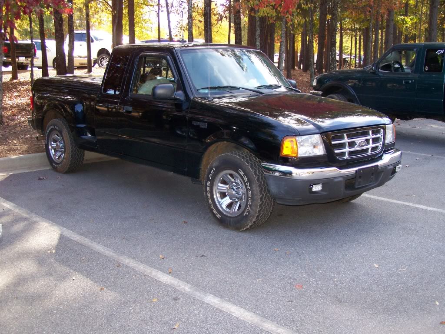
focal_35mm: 43
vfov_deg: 33.6
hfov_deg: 43.9
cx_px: 222
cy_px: 167
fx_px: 553
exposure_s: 1/200
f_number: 2.9
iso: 160
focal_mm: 7.1
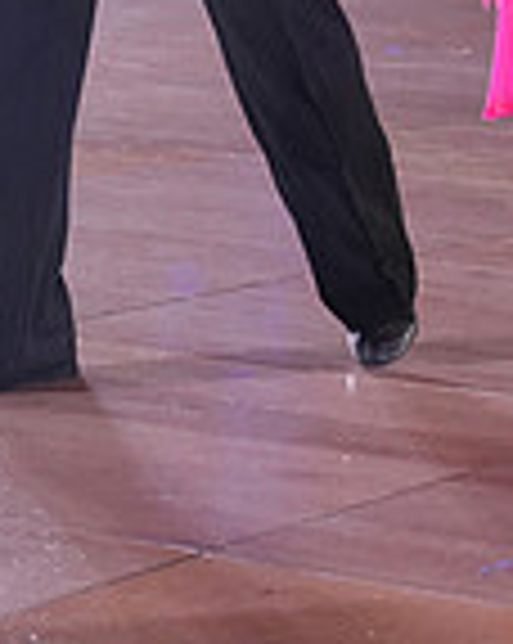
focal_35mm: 191
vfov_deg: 9.9
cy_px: -176
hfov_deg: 8.1
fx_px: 3633
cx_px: 416
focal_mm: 50
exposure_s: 1/400
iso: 1600
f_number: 4
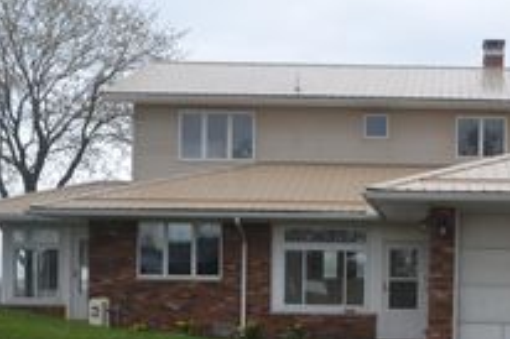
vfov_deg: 16.8
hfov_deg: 24.7
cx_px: 451
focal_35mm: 80
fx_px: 1132
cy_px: 313
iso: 100
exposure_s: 1/160
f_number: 6.3
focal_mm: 22
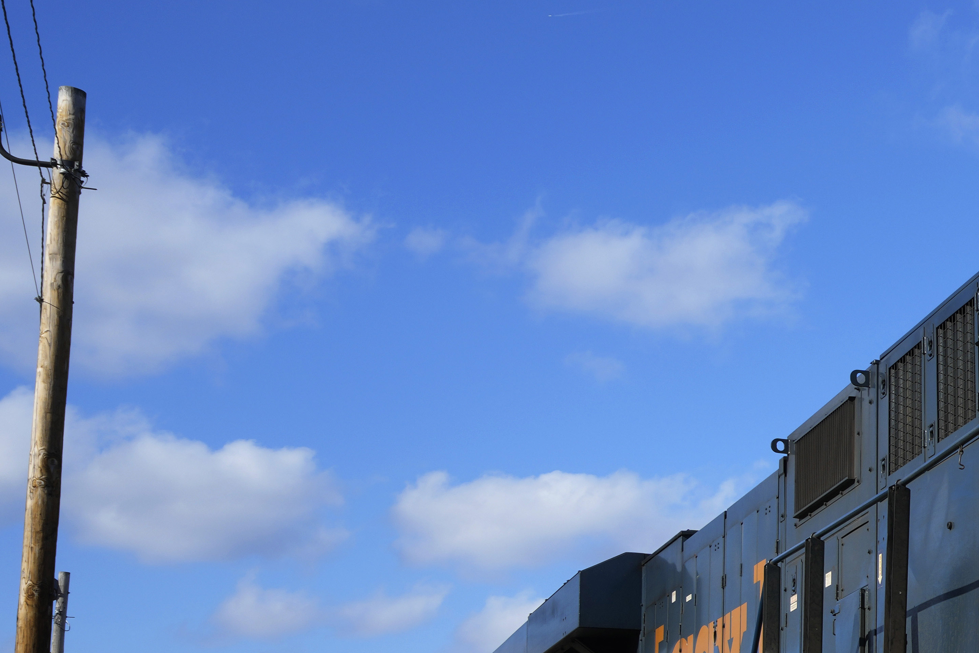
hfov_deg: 23.1
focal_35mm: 72
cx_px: 1440
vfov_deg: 18.4
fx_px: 1958
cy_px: 660
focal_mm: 24
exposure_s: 1/80
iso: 100
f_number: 13
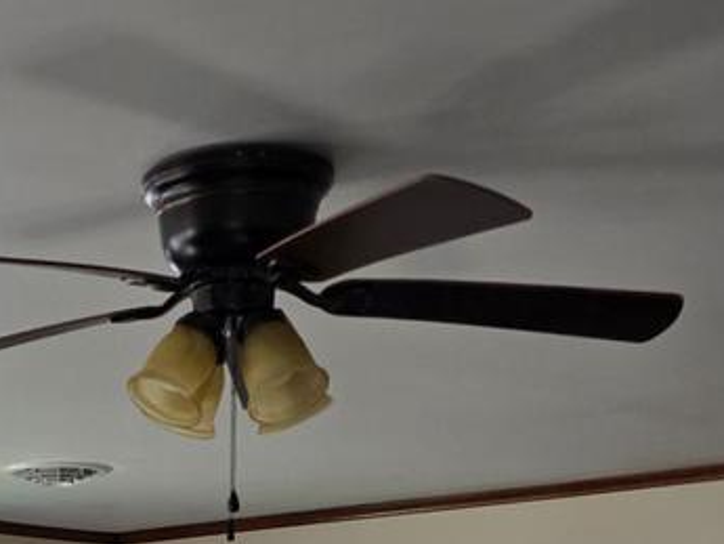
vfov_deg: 13.7
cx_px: -55
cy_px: 998
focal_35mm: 96
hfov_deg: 19.6
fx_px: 2009
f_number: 1.7
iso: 125
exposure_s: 1/180
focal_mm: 6.3
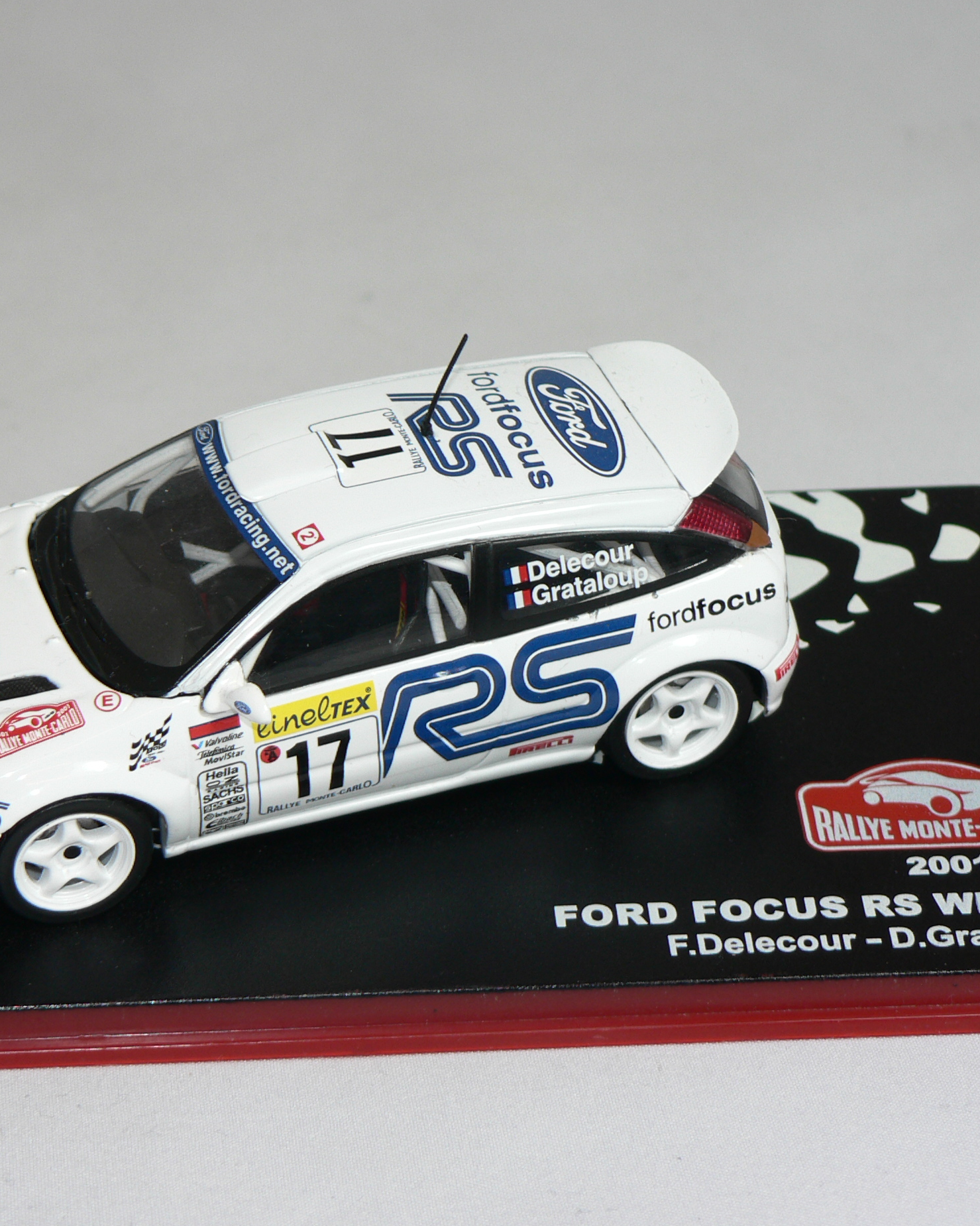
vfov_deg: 15.6
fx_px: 4460
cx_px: 337
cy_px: 591
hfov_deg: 12.5
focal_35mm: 123
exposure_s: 1/60
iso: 80
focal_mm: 15.2
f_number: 3.2
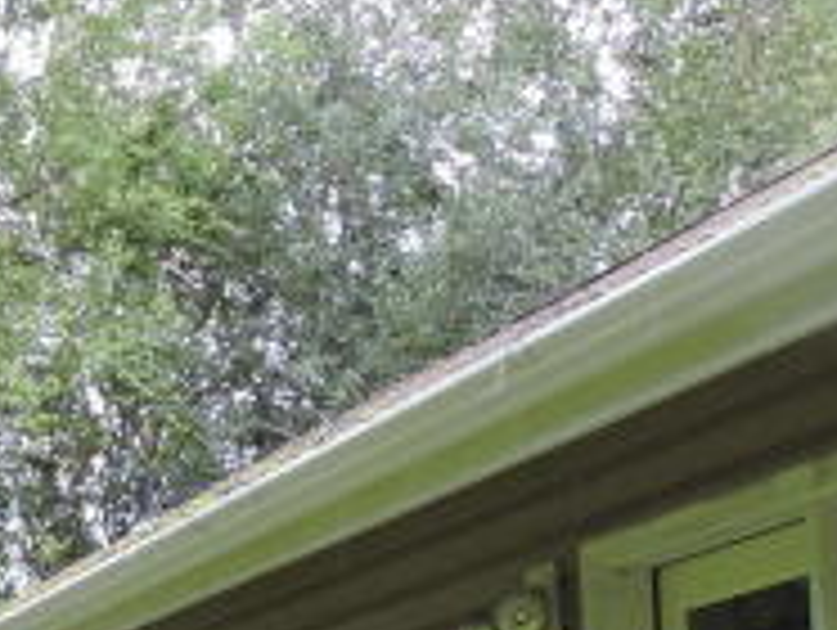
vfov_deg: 9.4
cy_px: 914
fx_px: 3728
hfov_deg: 12.3
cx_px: -346
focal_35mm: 154
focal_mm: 5
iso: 100
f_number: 3.5
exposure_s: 1/80
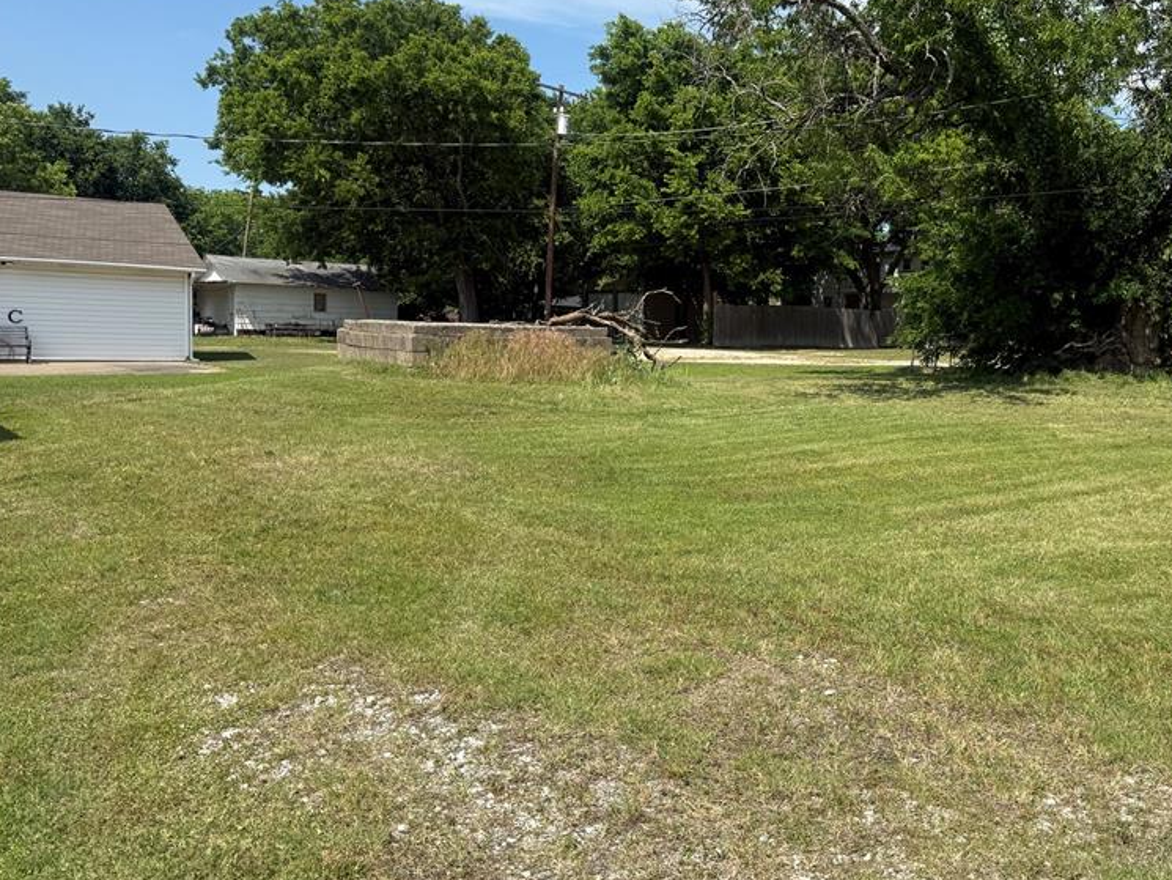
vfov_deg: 43.0
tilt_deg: -3.7
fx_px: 1117
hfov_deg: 54.1
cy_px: 431
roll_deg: -3.1
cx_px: 793
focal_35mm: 33
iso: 80
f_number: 1.78
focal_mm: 6.76
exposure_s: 1/4673
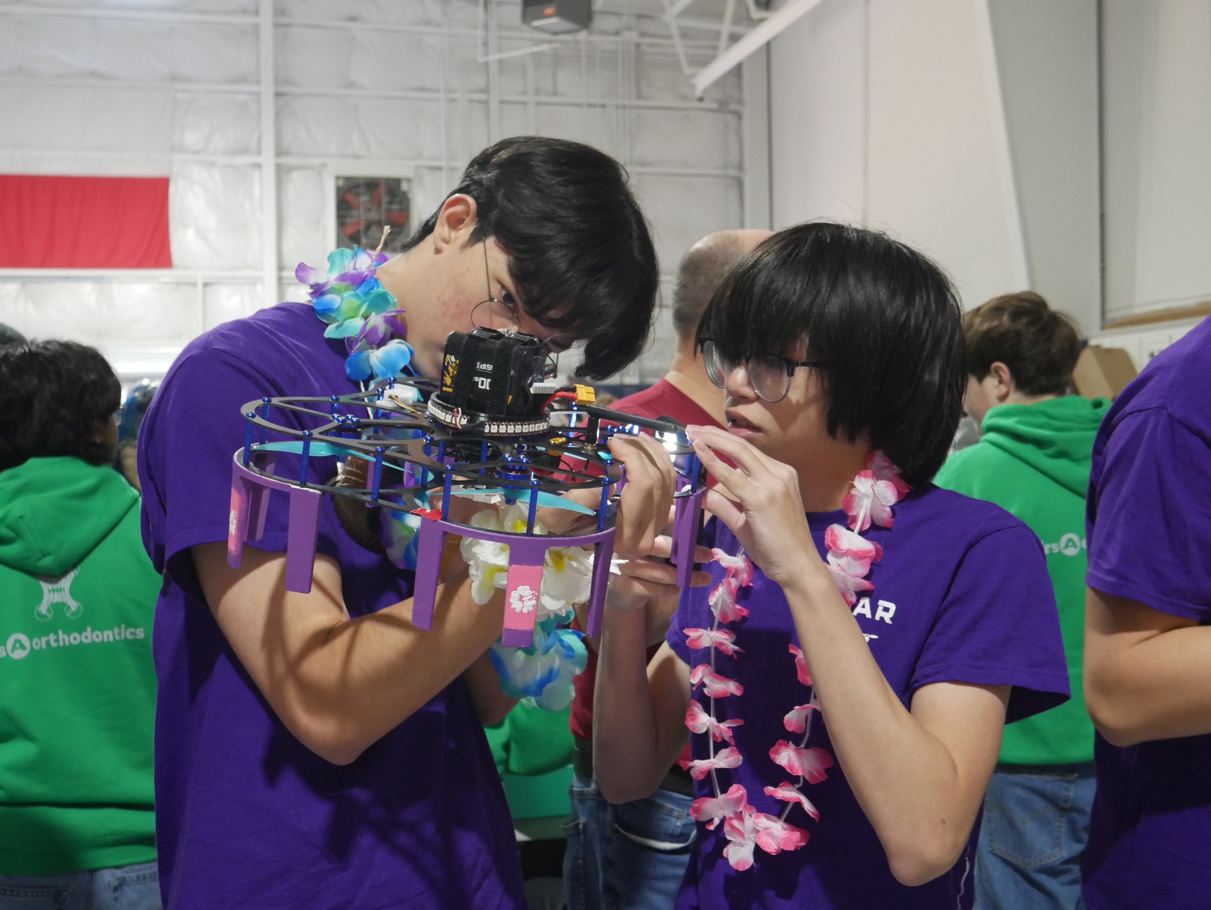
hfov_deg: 42.9
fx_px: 1540
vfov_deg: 32.9
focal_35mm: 44
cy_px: 455
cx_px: 606
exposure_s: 1/60
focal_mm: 22
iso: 2500
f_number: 4.7
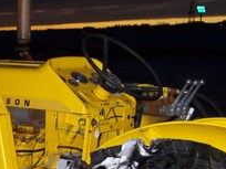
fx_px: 627
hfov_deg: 19.3
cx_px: -41
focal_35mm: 96
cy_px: 131
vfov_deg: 15.3
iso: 200
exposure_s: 1/64
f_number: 2.7
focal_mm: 6
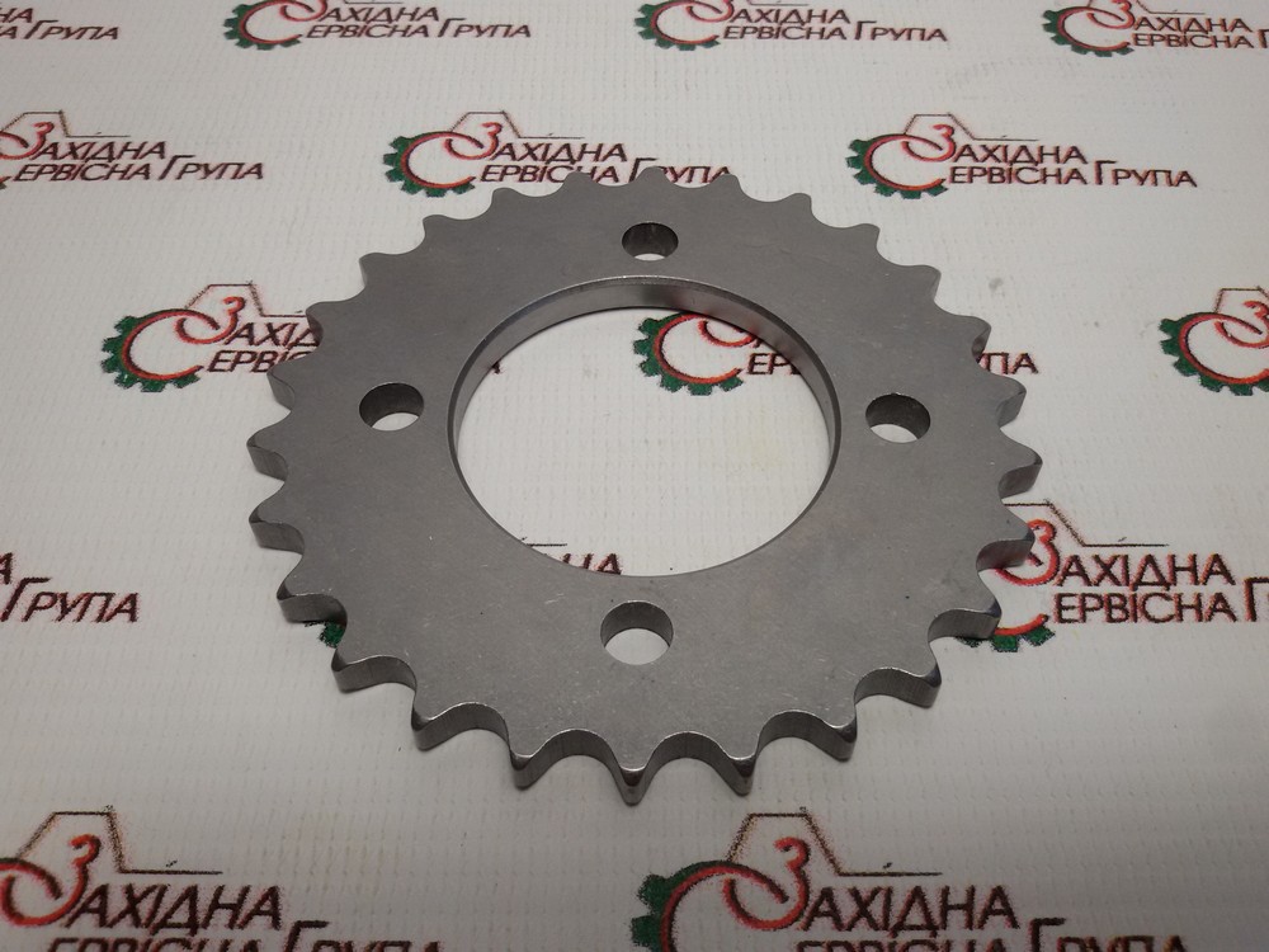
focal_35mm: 31
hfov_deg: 58.4
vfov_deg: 45.4
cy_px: 476
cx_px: 634
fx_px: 1136
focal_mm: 2.93
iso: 64
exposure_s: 1/100
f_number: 2.4
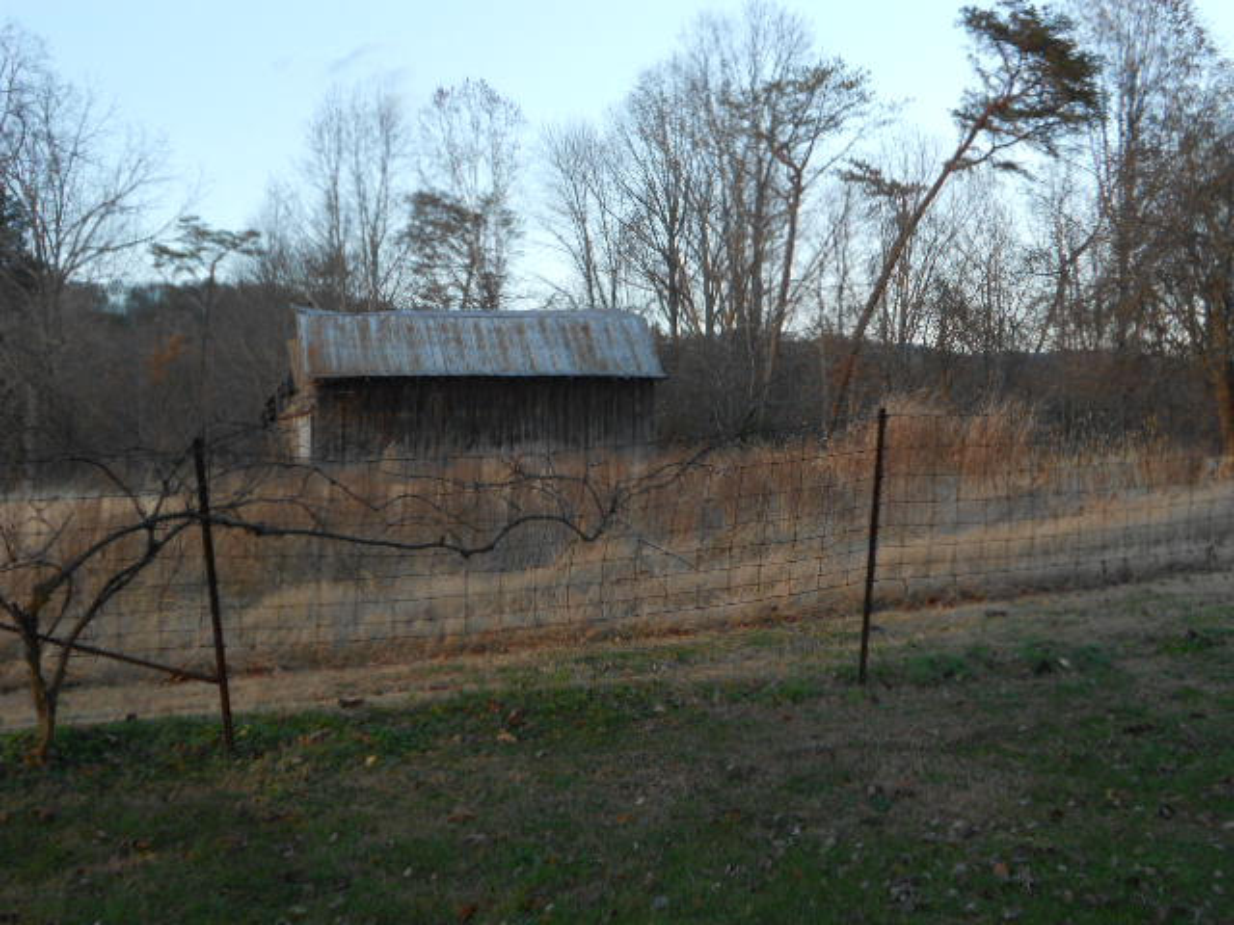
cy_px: 462
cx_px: 617
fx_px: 1996
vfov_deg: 26.1
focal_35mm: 56
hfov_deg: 34.3
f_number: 4.9
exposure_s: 1/60
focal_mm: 10
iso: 80
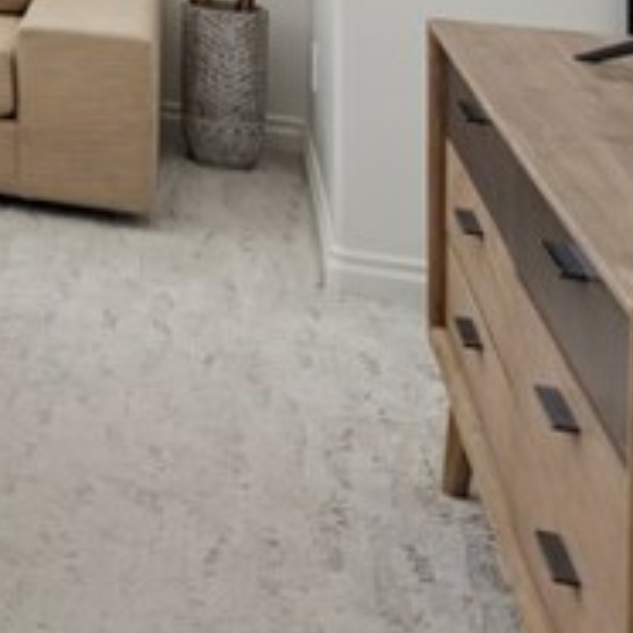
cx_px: -752
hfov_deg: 15.9
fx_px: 1552
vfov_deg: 19.6
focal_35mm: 75
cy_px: -354
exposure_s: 1/2.5
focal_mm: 16
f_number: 8
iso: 200
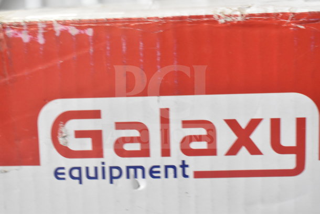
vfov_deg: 22.6
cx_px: 160
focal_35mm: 60
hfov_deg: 33.4
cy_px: 107
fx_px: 533
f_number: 5
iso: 2200
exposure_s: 1/60
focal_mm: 40
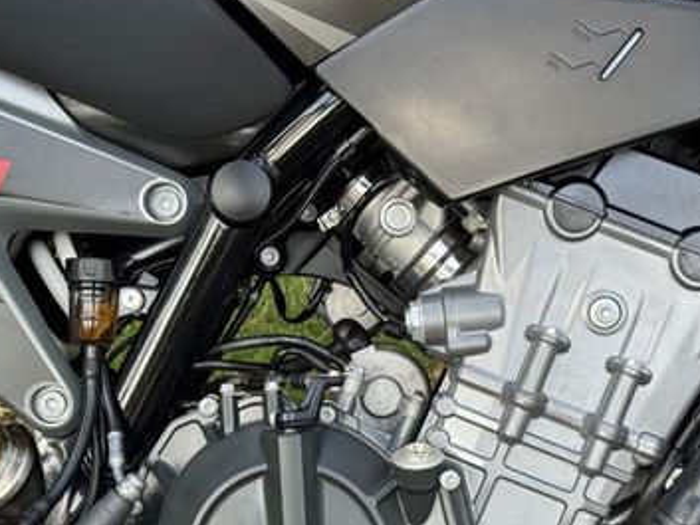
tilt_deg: -21.9
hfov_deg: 22.5
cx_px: 333
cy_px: 464
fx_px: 1760
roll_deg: +0.6
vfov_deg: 16.8
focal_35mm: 87
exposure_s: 1/215
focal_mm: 6.76
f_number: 1.78
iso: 50
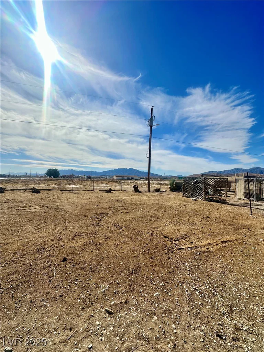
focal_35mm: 14
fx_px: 142
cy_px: 176
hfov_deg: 85.7
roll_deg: -1.8
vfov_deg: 102.1
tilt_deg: +1.0
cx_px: 132
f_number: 2.2
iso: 50
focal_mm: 2.22
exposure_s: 1/6135
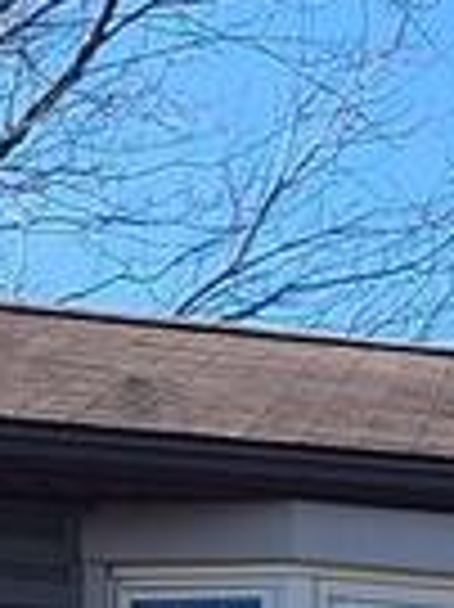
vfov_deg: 7.5
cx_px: 2135
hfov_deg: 5.1
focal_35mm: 245
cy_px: 1473
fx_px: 4291
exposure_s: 1/603
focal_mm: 5.4
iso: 20
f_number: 1.8
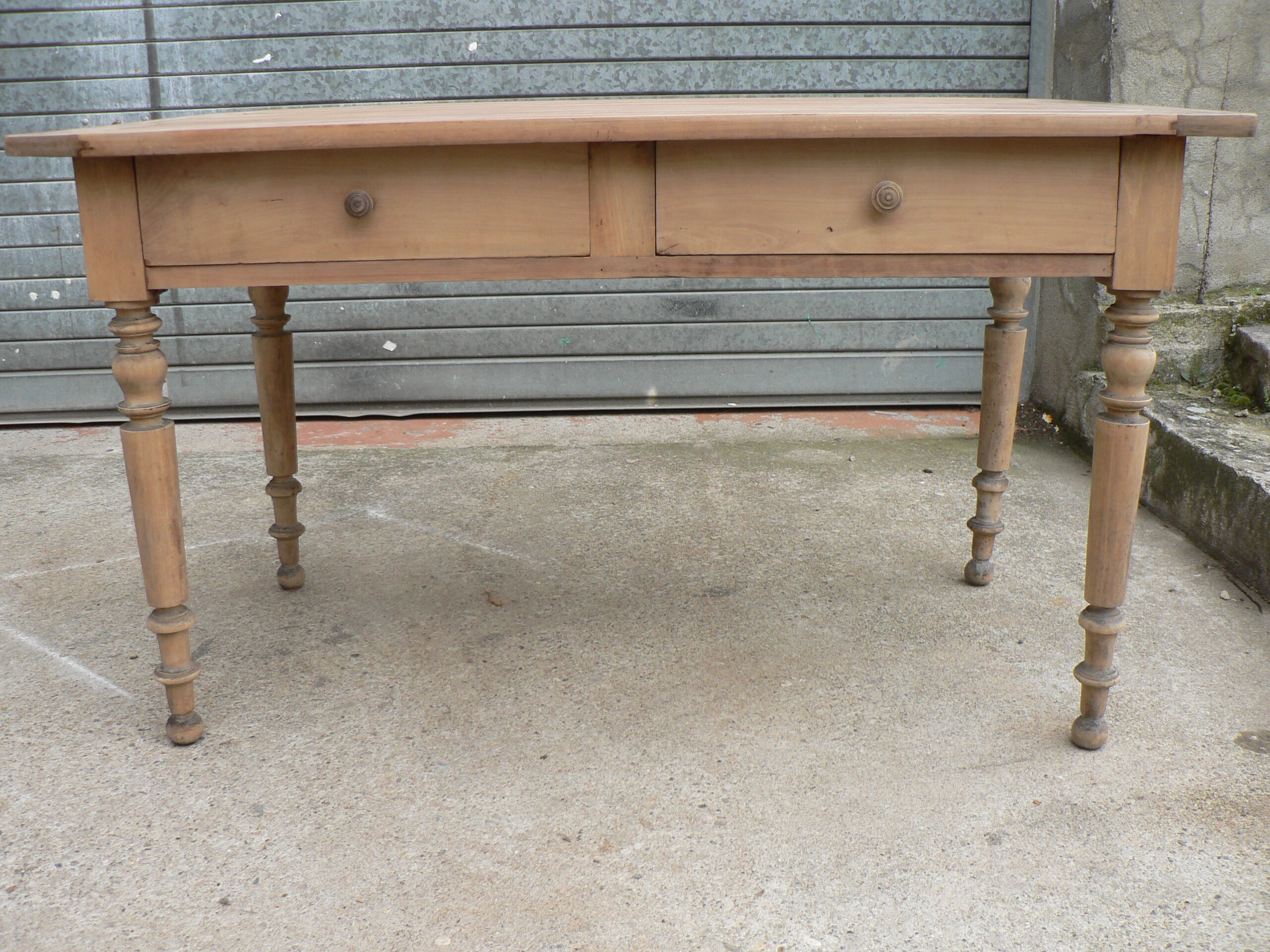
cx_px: 635
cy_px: 476
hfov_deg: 51.4
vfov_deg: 39.7
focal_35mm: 36
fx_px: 1321
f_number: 2.8
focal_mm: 6
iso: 80
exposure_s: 1/160
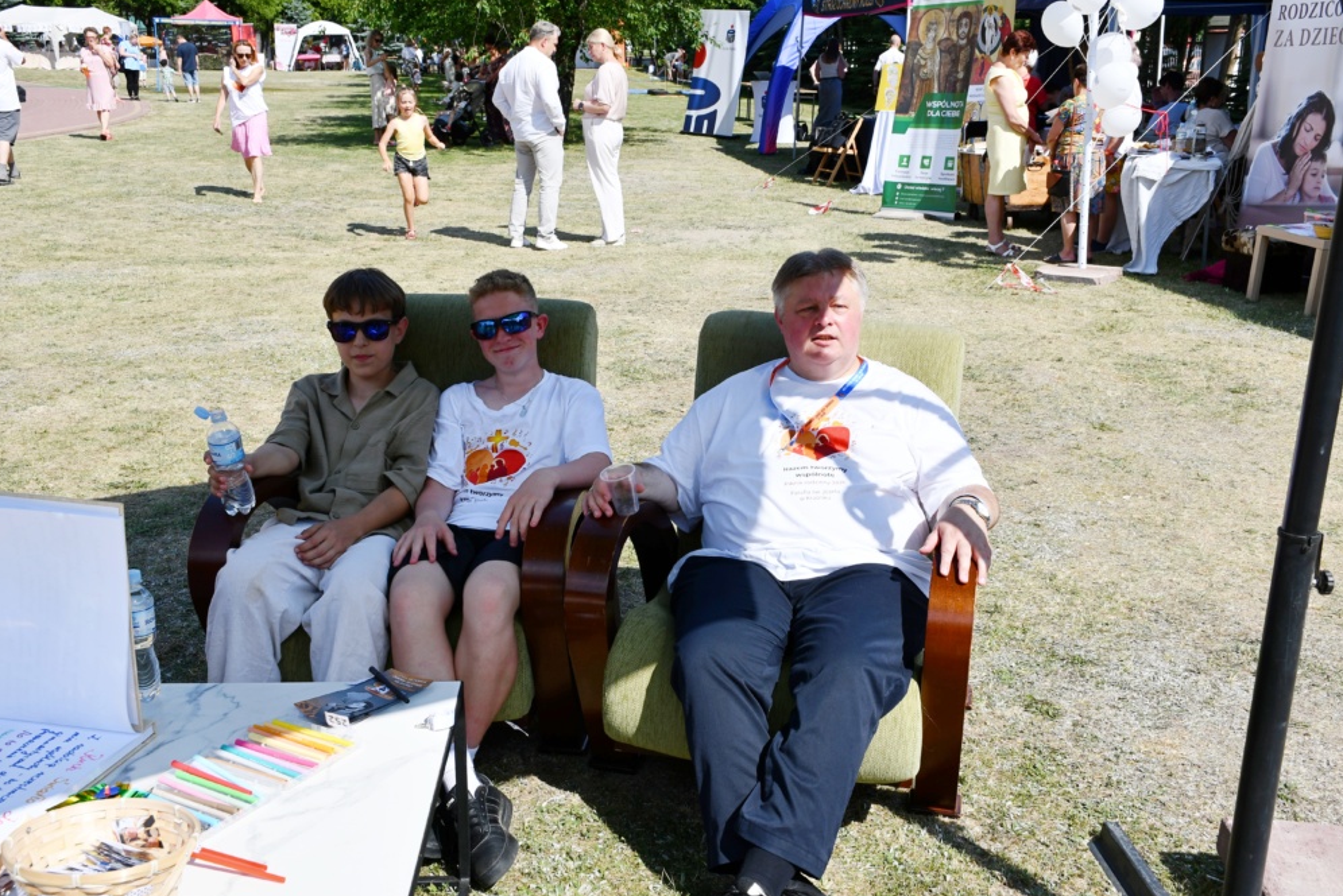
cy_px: 449
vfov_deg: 36.0
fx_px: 1381
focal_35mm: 37
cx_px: 669
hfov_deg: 51.9
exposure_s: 1/320
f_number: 9
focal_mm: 24
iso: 100
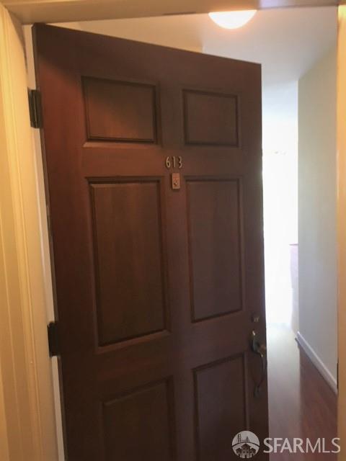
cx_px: 173
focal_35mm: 29
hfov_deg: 48.2
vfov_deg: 61.7
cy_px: 230
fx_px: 386
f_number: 2.2
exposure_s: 1/30
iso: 160
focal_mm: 4.15
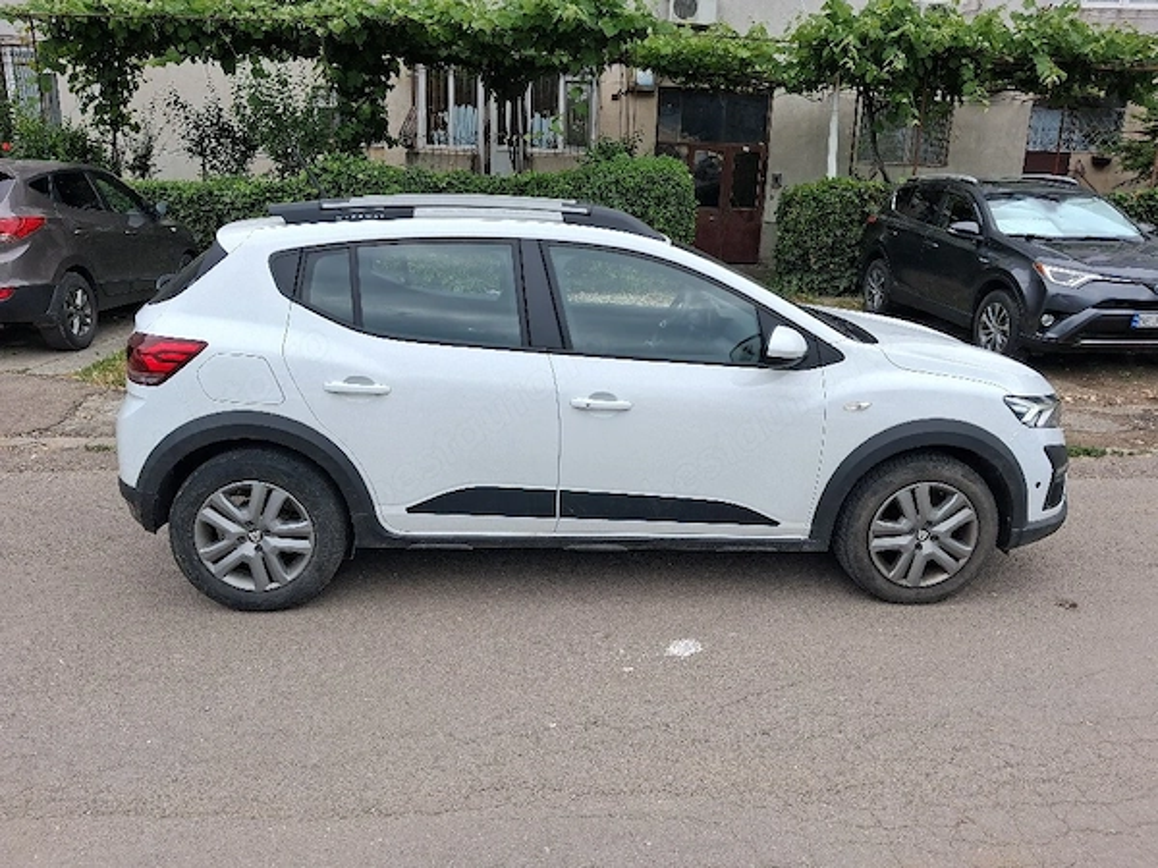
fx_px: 903
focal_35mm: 27
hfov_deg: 65.3
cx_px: 579
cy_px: 434
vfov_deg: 51.4
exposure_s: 1/208
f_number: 1.8
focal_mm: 4
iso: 25
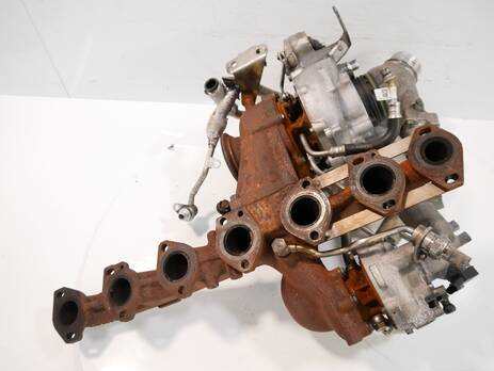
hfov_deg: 61.6
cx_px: 255
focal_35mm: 29
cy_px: 191
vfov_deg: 48.3
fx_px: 414
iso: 640
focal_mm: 14
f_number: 3.5
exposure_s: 1/60
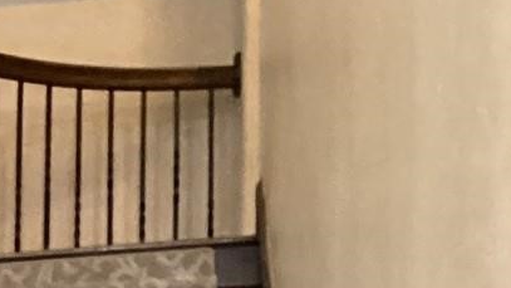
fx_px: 2304
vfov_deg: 6.5
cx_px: -679
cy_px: 851
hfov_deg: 10.9
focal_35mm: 170
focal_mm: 3.3
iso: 400
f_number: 2.4
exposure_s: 1/40
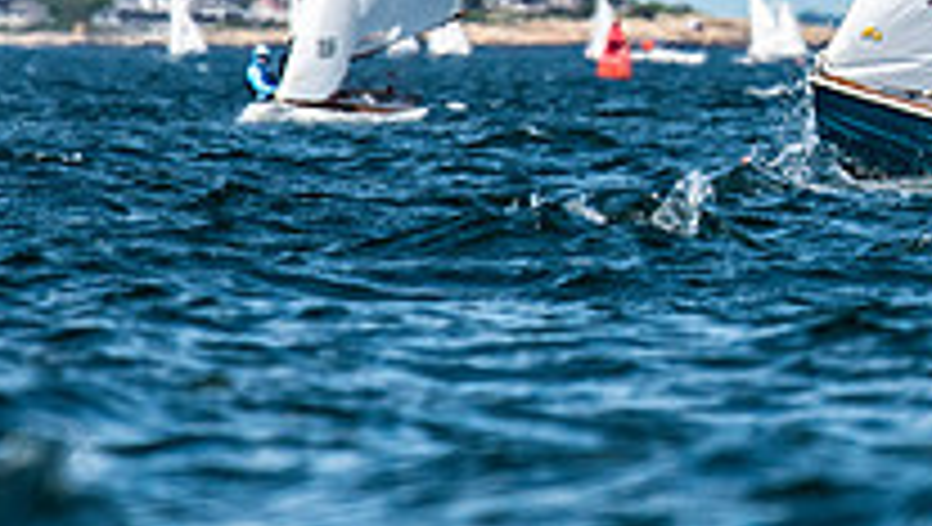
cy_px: -182
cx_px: 1009
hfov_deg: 1.6
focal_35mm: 1361
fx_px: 33673
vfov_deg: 0.9
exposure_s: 1/5000
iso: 500
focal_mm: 300
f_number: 5
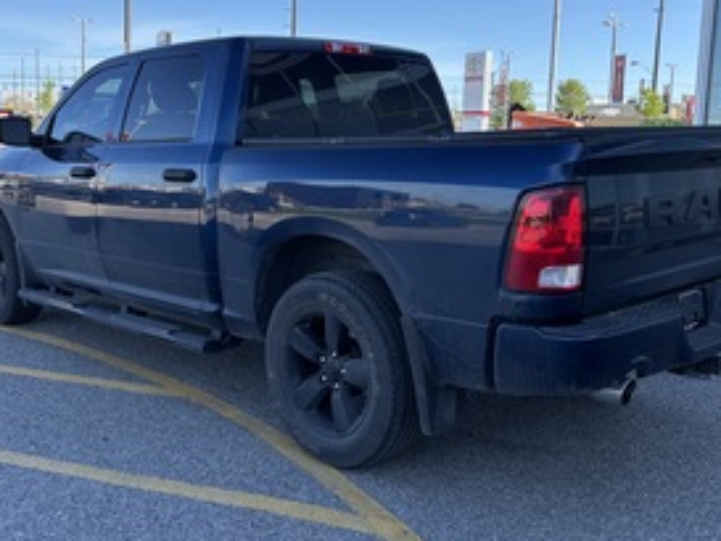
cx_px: 338
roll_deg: -2.8
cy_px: 226
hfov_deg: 46.8
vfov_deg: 35.9
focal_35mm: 40
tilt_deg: -6.6
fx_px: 834
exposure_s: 1/1295
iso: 50
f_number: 1.6
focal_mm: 5.96
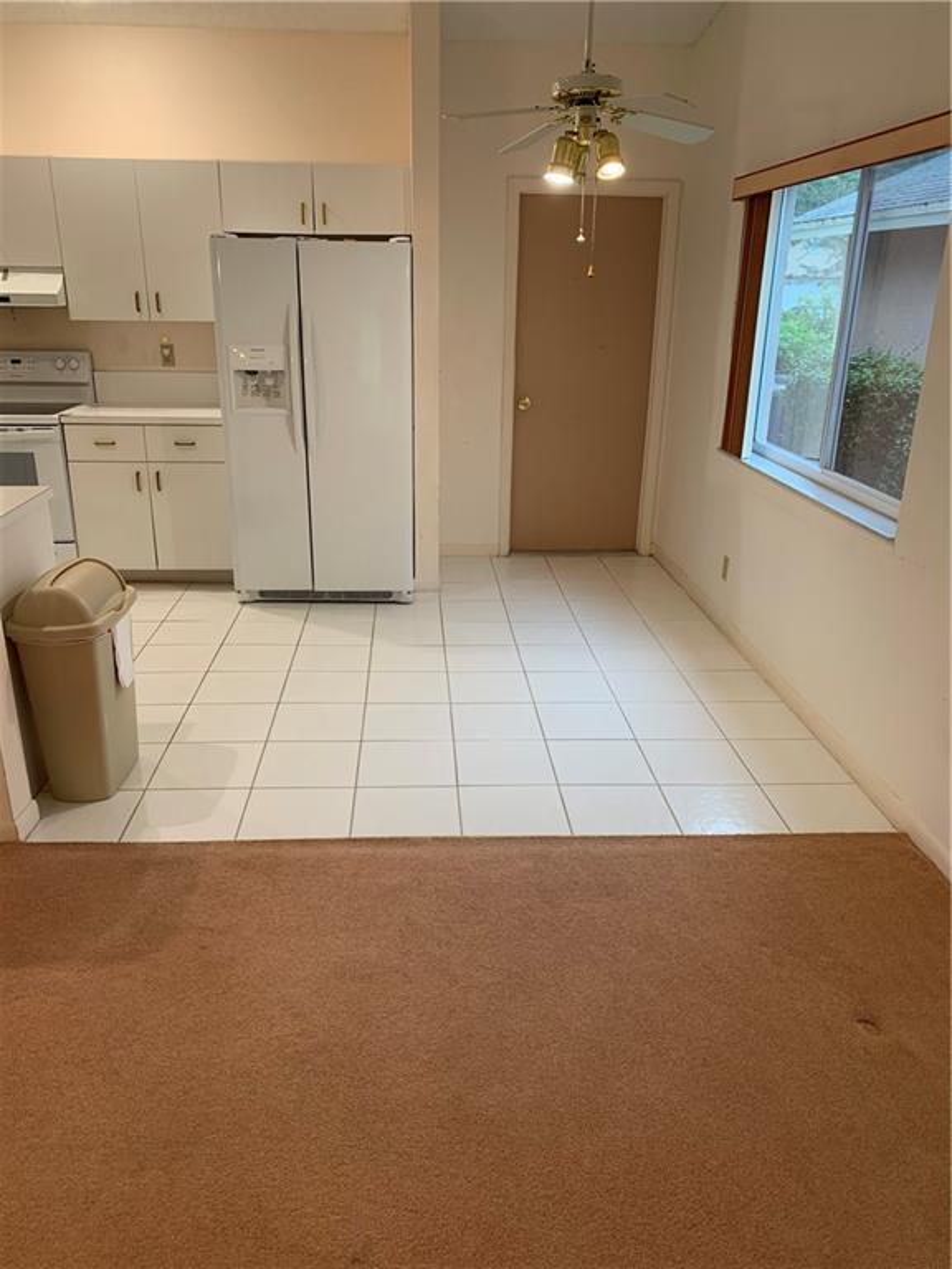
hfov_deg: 53.1
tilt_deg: -21.3
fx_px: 953
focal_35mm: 26
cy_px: 634
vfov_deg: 67.3
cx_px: 476
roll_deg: -0.1
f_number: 1.8
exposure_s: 1/60
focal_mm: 4.25
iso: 125
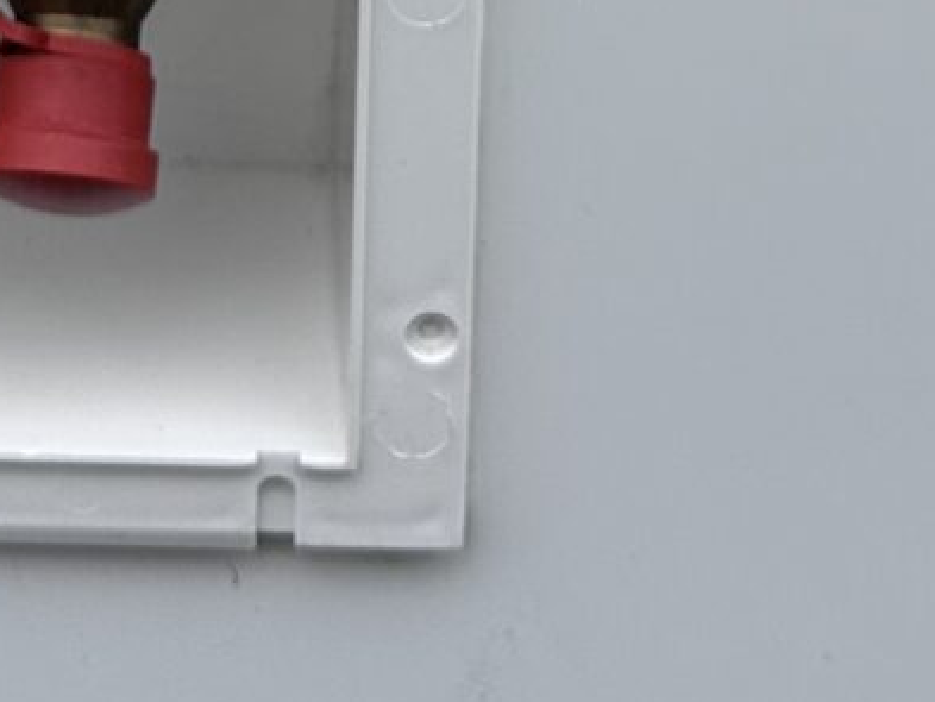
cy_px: -940
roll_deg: -1.2
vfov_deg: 10.4
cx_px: 197
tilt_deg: -11.5
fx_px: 3377
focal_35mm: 125
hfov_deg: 15.7
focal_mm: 6.86
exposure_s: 1/3861
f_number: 1.78
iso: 80
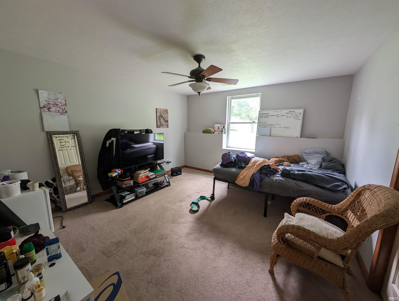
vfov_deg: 94.6
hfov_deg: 110.5
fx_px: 139
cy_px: 150
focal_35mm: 12
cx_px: 200
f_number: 1.7
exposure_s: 1/30
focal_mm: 2.02
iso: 54
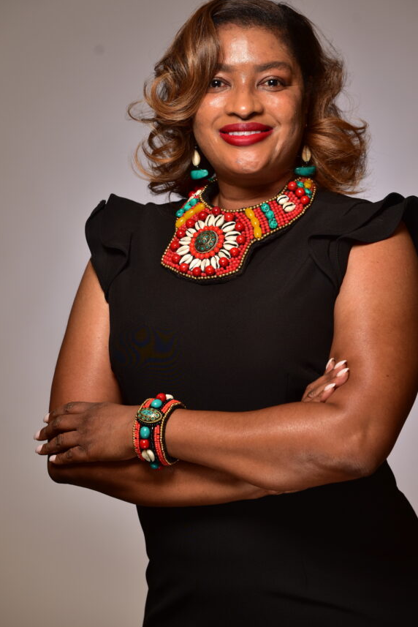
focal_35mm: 151
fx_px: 2628
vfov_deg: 13.6
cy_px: 286
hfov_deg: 9.1
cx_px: 219
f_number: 5
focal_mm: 135
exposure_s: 1/100
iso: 200
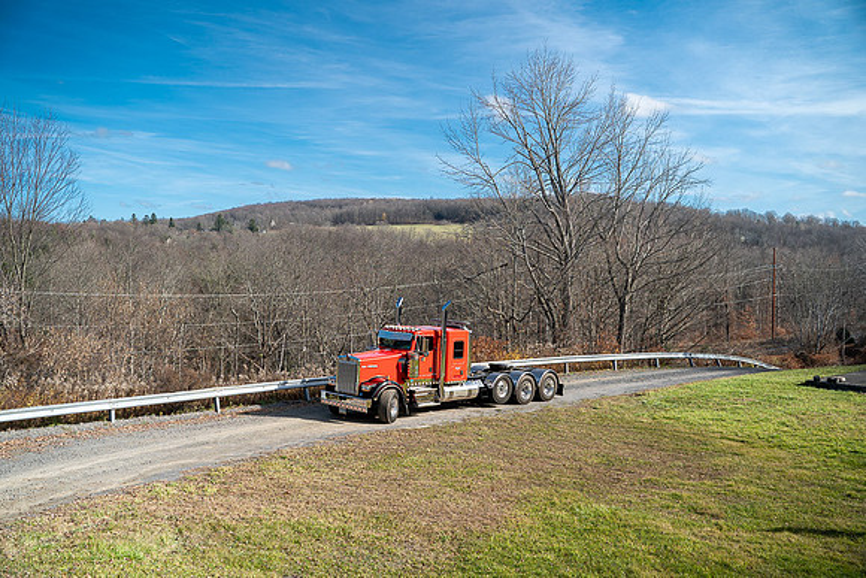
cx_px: 433
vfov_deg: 37.9
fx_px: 842
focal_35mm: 35
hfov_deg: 54.4
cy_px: 289
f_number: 2.8
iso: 100
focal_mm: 35
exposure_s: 1/80
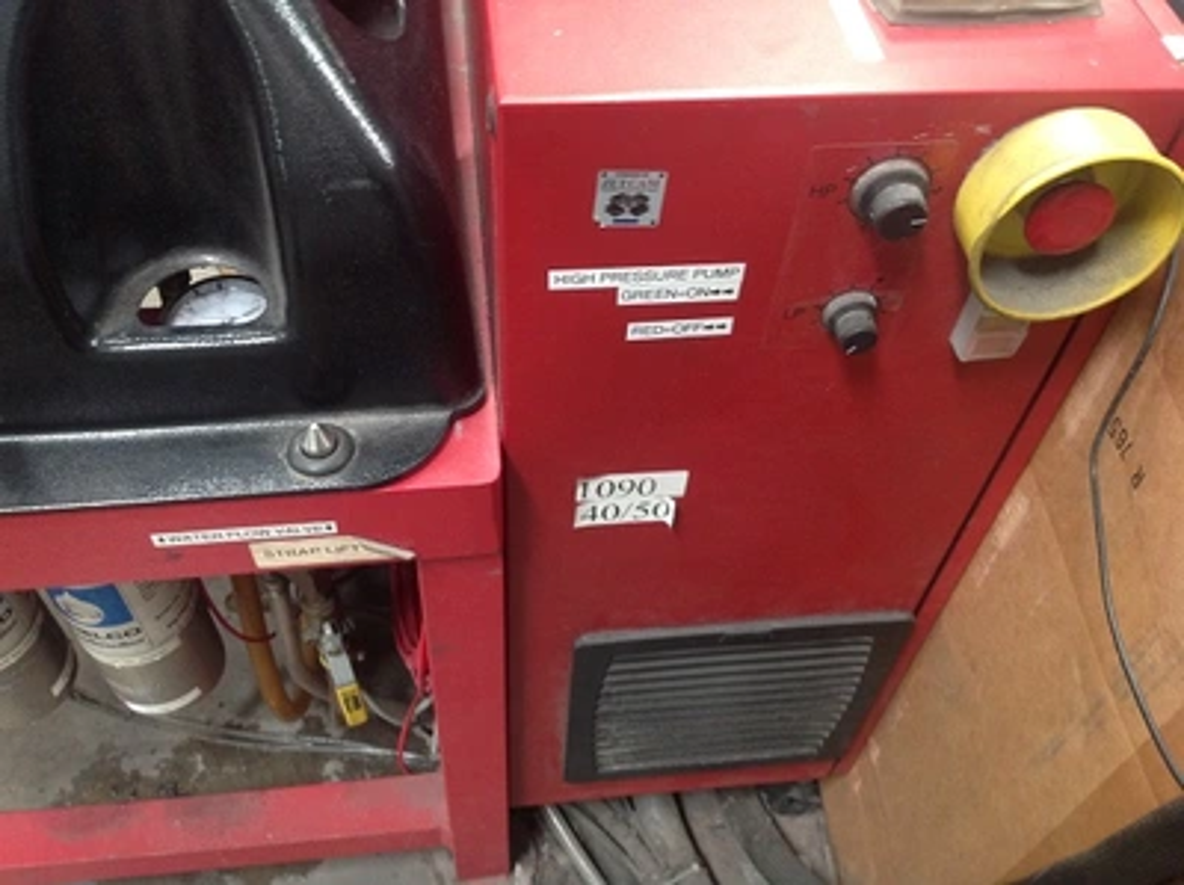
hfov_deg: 52.7
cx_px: 592
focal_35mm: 35
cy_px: 442
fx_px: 1196
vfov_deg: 40.6
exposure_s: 1/15
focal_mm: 4.28
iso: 160
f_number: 2.4
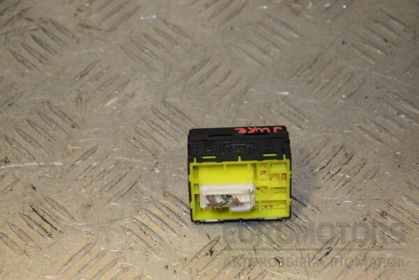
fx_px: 1309
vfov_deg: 12.2
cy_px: 140
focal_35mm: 112
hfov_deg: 18.2
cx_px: 210
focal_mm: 75
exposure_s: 1/200
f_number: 7.1
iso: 800
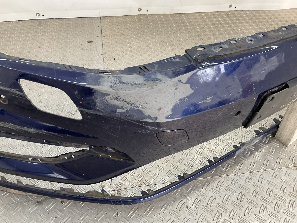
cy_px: 112
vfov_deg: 48.2
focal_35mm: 29
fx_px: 249
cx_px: 148
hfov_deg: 61.7
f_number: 1.8
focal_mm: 3
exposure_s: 1/120
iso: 32
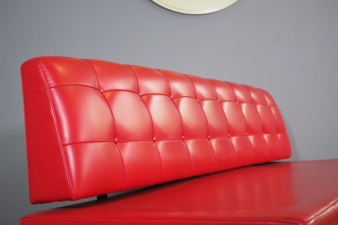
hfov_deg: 35.1
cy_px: 112
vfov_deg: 23.8
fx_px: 535
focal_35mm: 57
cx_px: 169
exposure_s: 1/80
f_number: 4.5
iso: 1600
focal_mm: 37.5
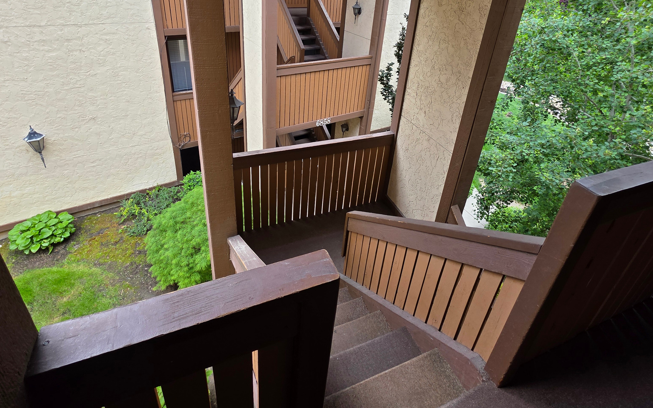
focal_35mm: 18
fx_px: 320
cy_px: 114
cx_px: 333
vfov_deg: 62.1
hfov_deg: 91.1
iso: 20
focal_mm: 2.2
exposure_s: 1/120
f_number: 1.9
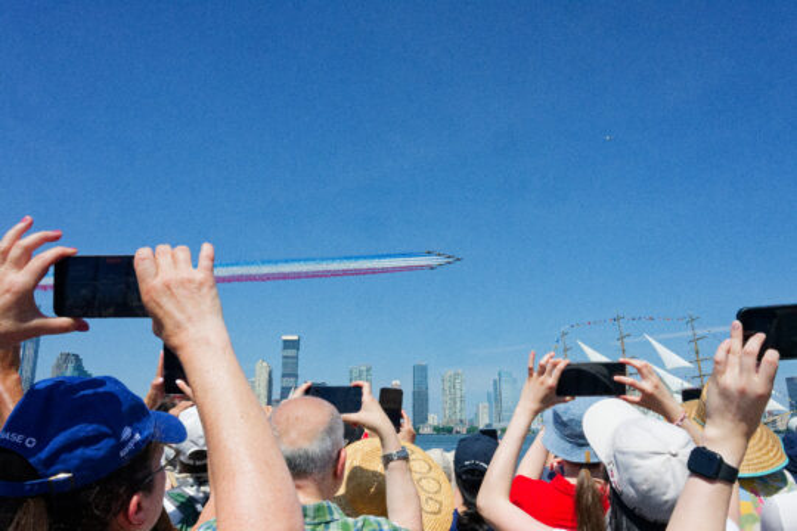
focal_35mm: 30
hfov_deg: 61.1
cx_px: 398
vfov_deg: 43.0
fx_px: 675
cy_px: 266
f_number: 22
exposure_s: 1/4000
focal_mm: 30.5
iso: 6400
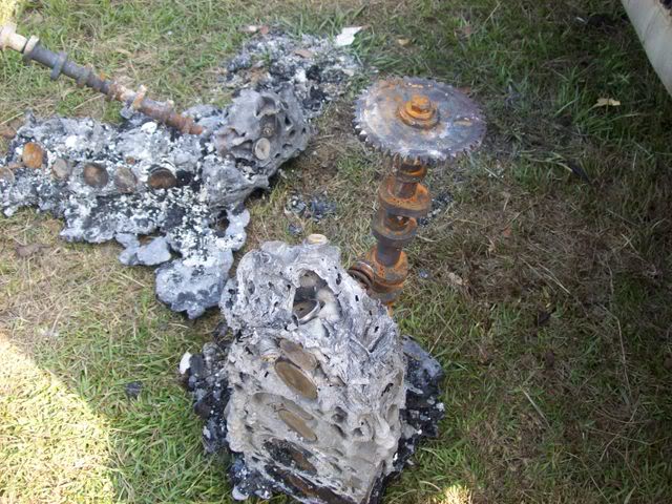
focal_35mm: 36
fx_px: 699
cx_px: 336
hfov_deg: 51.4
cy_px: 252
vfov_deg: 39.7
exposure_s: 1/163
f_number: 2.7
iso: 80
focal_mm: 6
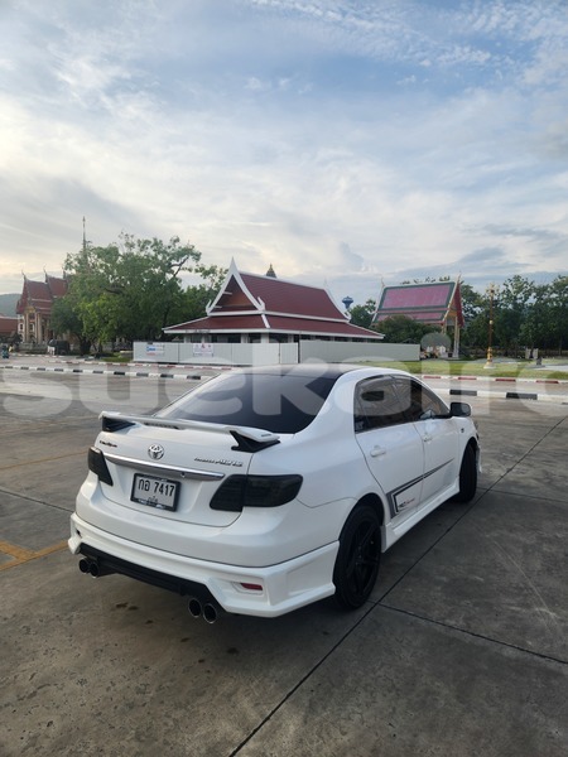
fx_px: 503
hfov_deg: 58.9
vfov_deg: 73.9
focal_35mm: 23
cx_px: 284
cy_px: 378
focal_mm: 5.4
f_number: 1.8
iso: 20
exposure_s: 1/880
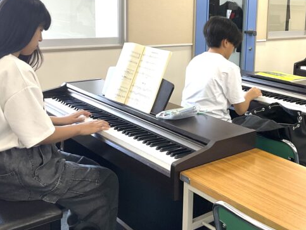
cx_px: 212
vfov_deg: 30.0
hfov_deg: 39.0
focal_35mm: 48
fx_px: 425
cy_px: 69
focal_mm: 3
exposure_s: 1/60
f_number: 1.8
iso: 80
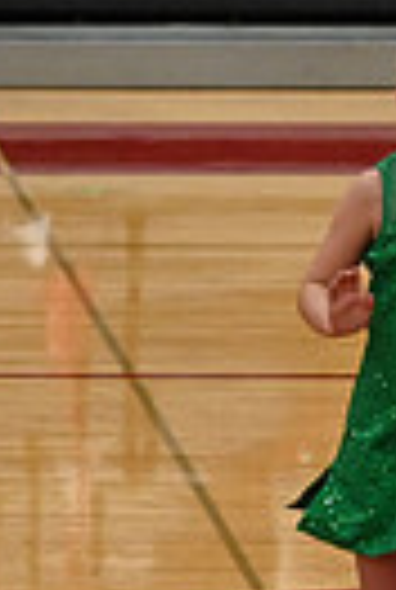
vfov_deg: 3.4
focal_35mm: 609
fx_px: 9995
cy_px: 259
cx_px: 1170
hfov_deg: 2.2
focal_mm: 92
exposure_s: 1/400
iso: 3200
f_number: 4
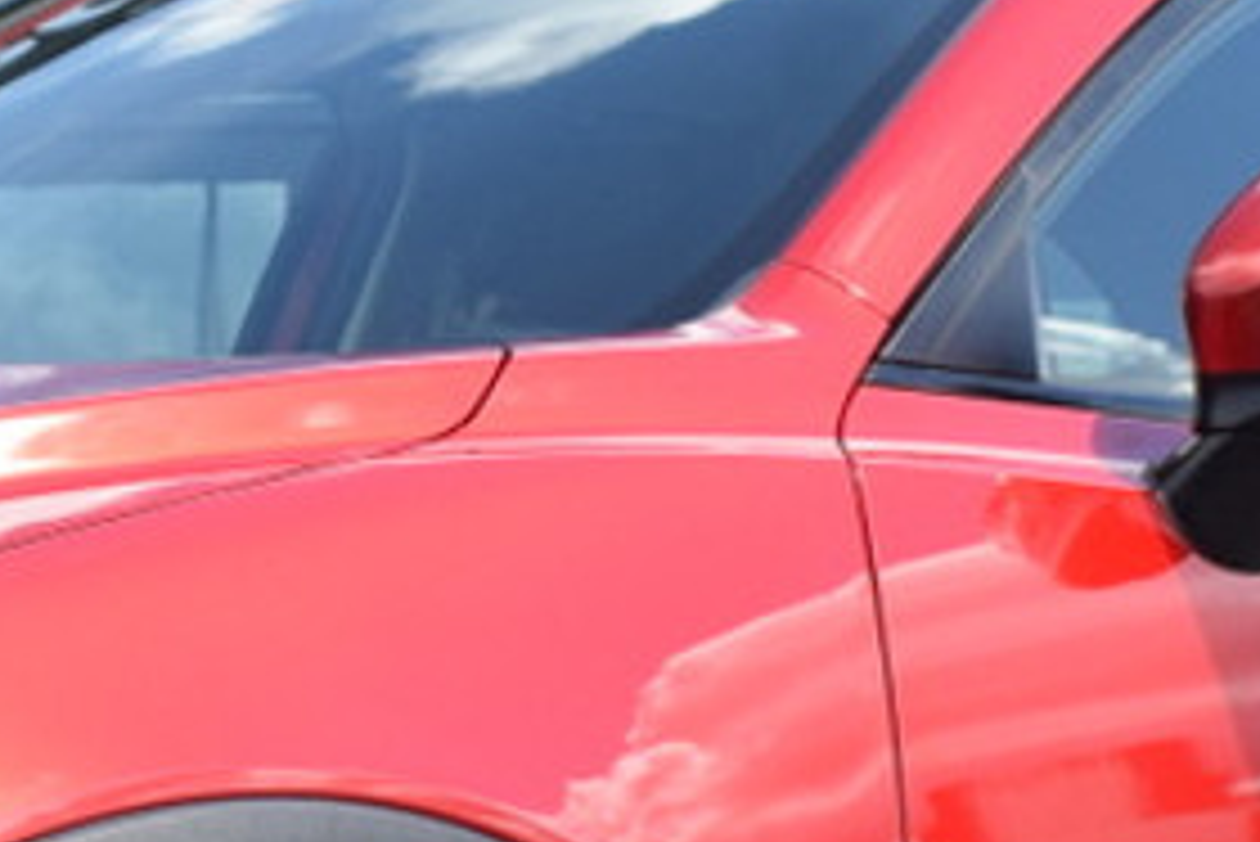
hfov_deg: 11.8
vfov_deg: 8.0
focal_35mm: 172
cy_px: 556
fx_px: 6040
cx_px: 68
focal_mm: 23
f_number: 8
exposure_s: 1/250
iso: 250
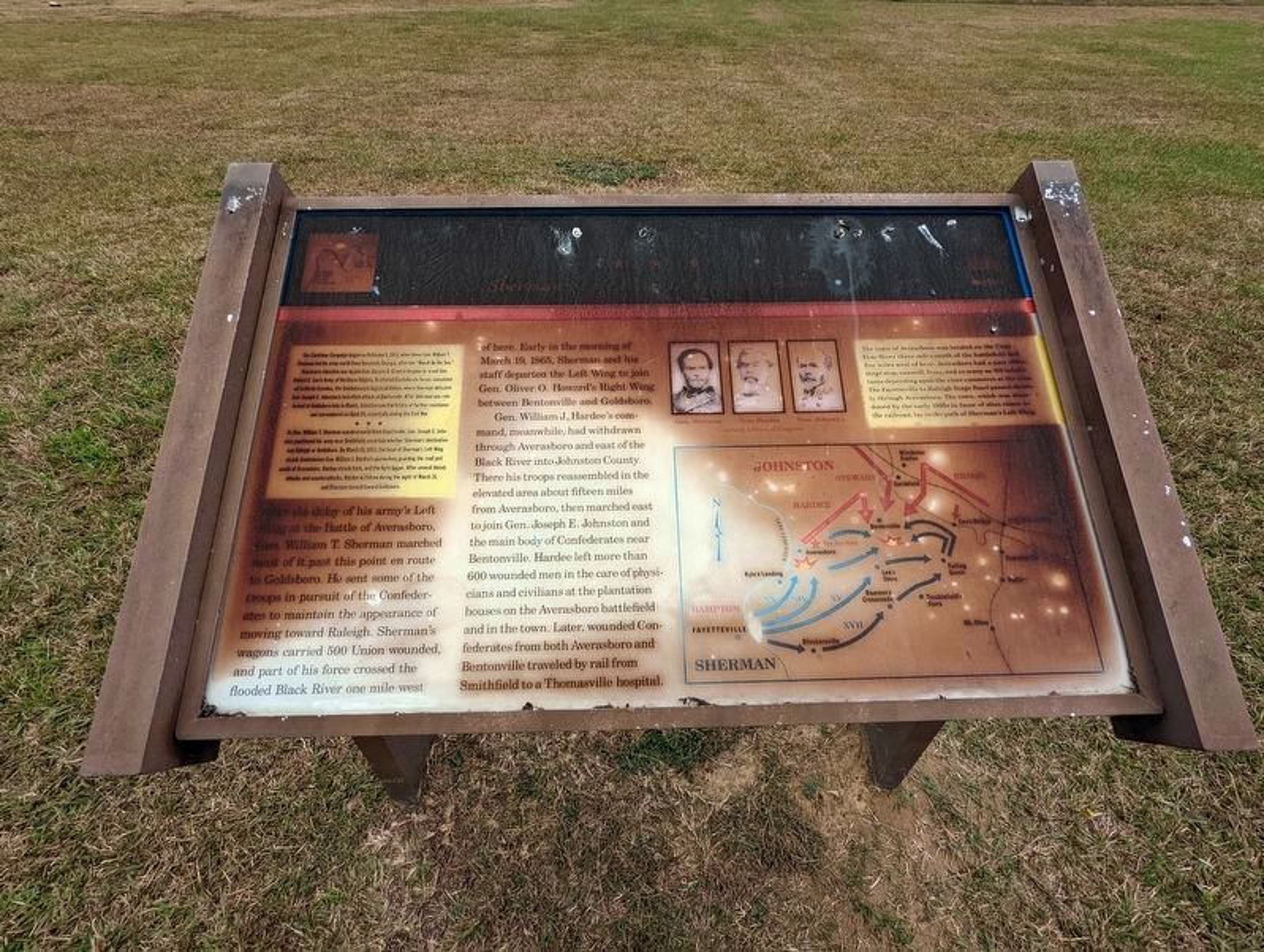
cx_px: 632
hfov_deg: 94.4
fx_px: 585
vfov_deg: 78.3
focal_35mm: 16
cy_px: 476
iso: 51
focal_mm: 2.35
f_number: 2.2
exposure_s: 1/359
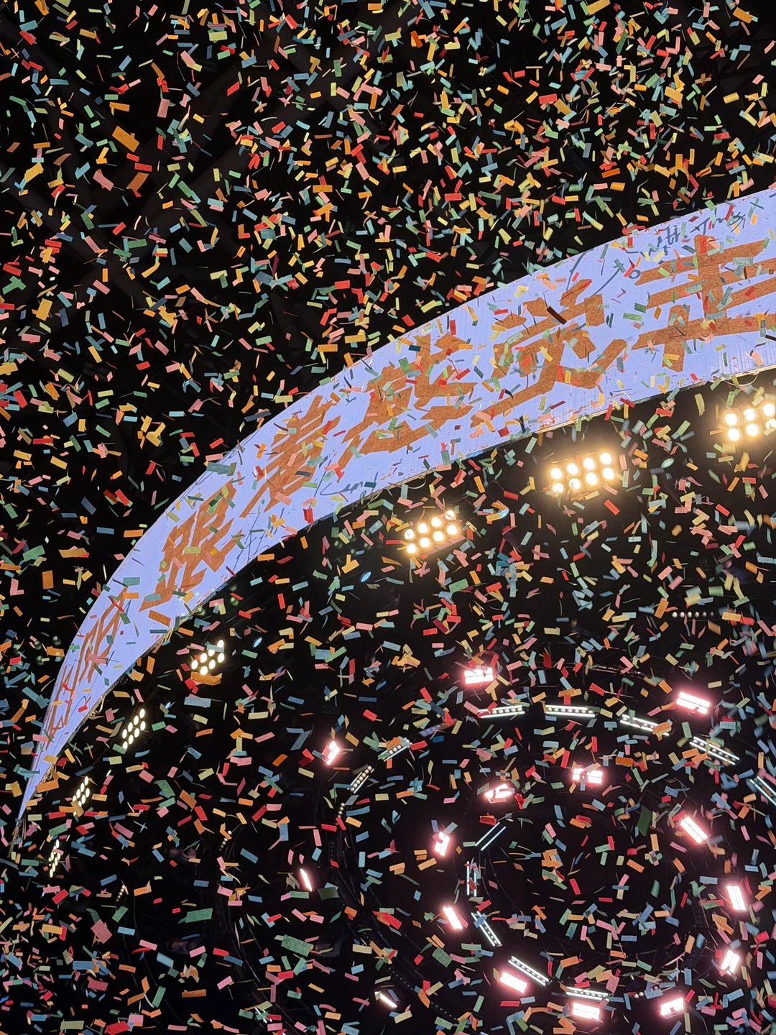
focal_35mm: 48
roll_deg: -6.9
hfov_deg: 30.3
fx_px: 1435
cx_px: 388
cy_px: 518
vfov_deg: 39.7
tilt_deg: +43.3
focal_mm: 6.76
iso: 80
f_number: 1.78
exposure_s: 1/87
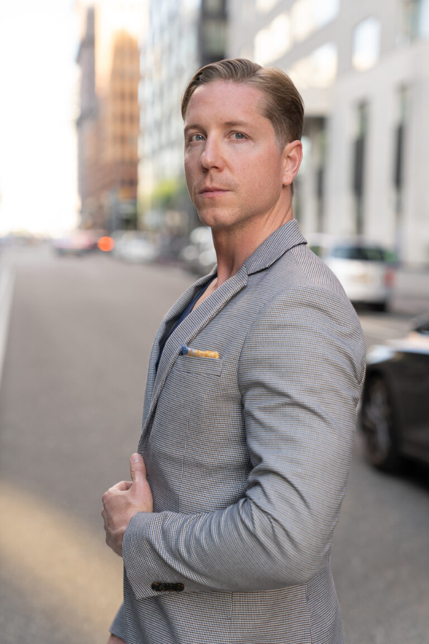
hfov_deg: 21.2
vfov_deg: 31.4
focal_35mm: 64
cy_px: 322
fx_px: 1144
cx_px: 214
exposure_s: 1/500
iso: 400
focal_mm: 64
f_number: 2.8
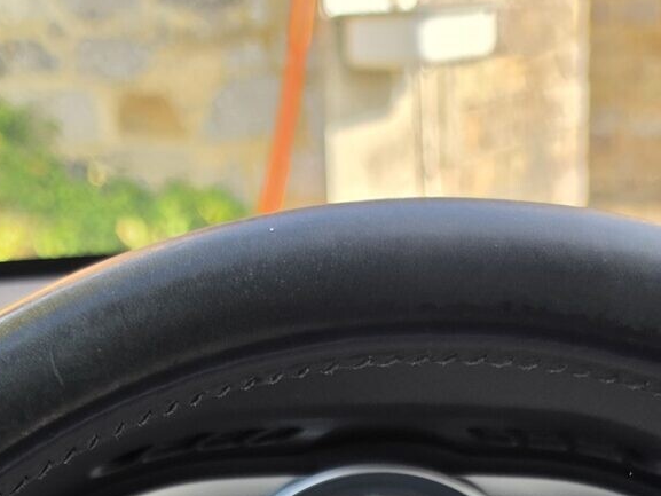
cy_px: 1088
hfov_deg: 19.3
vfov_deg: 12.3
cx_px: 331
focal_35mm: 102
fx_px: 1948
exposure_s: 1/359
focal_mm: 6.5
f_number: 1.4
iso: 25
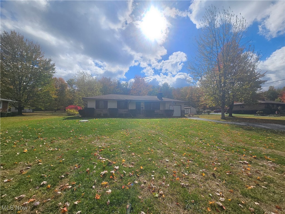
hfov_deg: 106.2
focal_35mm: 13
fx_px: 107
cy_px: 107
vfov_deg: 89.9
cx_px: 142
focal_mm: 2.2
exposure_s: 1/3446
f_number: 2.2
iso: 50
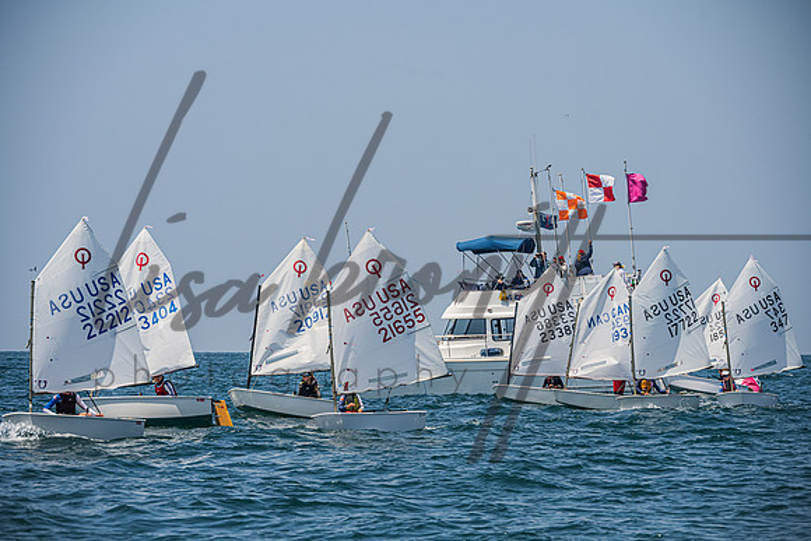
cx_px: 406
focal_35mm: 165
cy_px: 270
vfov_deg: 8.3
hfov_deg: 12.4
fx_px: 3728
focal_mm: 165
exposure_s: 1/1250
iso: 250
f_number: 7.6
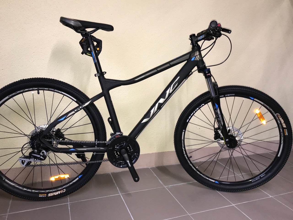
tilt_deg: -11.4
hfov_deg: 63.4
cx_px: 146
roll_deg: -3.1
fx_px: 237
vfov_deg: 49.7
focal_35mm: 28
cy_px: 110
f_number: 1.8
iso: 50
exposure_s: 1/36
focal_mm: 3.99
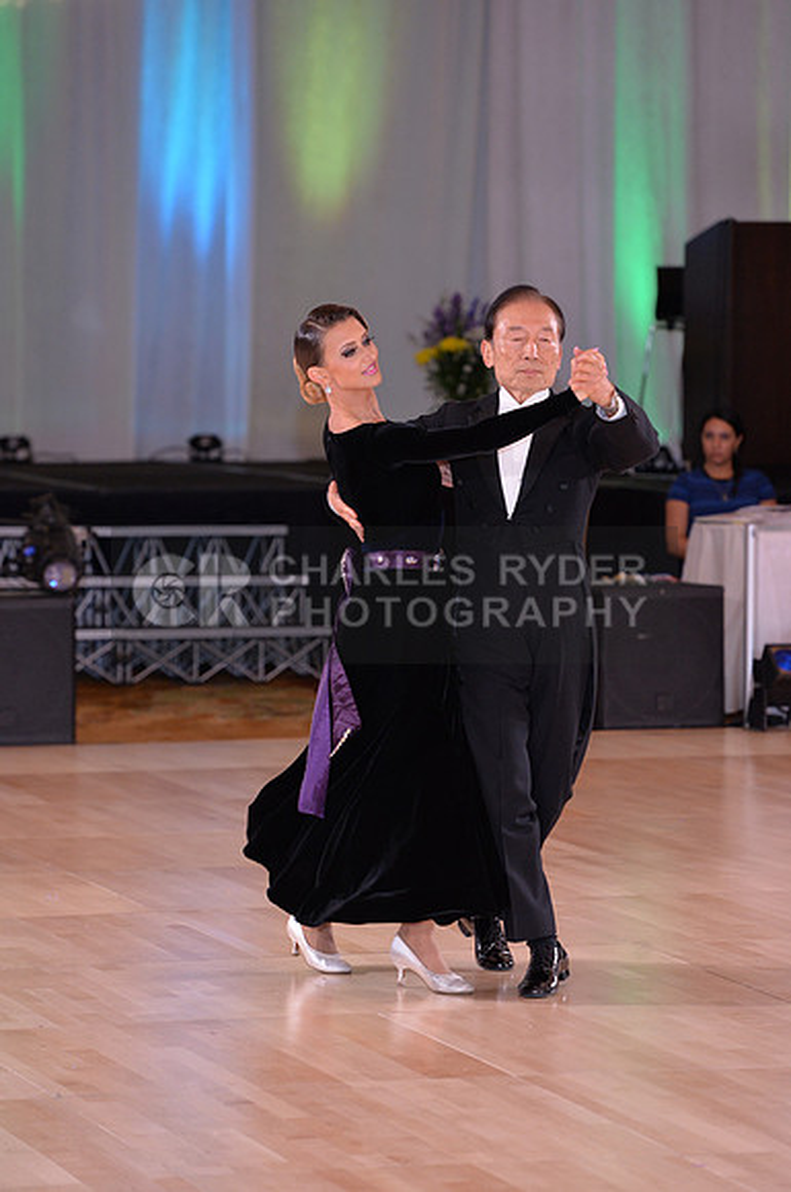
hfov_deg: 8.6
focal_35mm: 160
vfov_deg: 12.9
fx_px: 5289
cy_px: 596
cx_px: 396
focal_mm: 160
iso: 2000
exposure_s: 1/250
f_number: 4
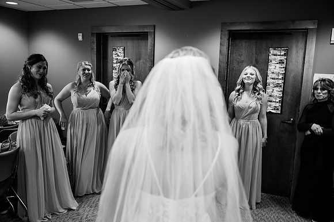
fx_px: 292
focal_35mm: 32
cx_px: 167
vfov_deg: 41.7
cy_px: 111
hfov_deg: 59.5
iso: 1000
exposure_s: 1/200
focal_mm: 31.5
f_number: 2.8
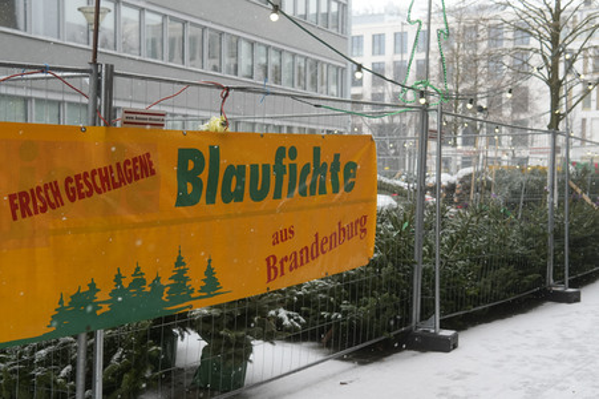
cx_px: 300
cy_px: 200
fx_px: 748
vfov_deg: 29.8
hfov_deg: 43.6
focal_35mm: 45
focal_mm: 30
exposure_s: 1/320
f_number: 3.2
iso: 640
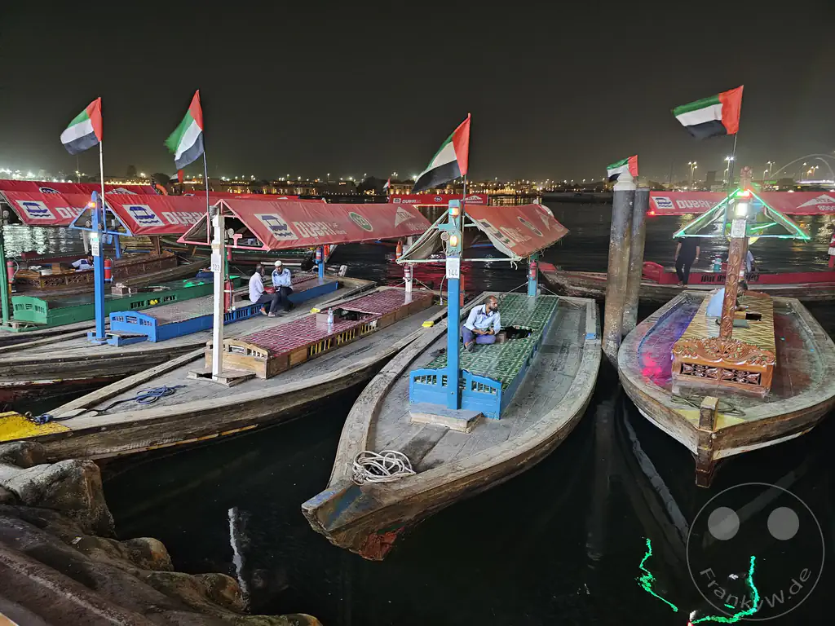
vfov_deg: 58.9
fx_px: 555
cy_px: 313
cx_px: 418
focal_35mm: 23
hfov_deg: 73.9
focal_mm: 6.3
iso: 640
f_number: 1.7
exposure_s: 1/25
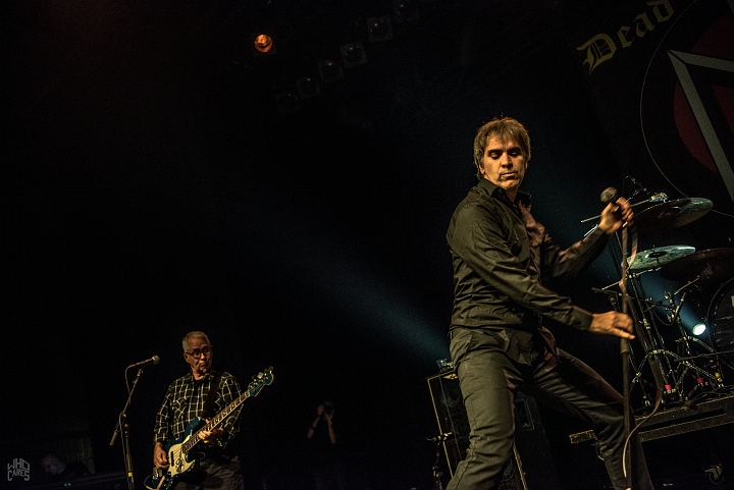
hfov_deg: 50.7
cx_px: 367
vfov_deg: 35.1
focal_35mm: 38
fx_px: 775
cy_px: 245
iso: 1250
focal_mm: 38
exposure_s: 1/80
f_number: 2.8
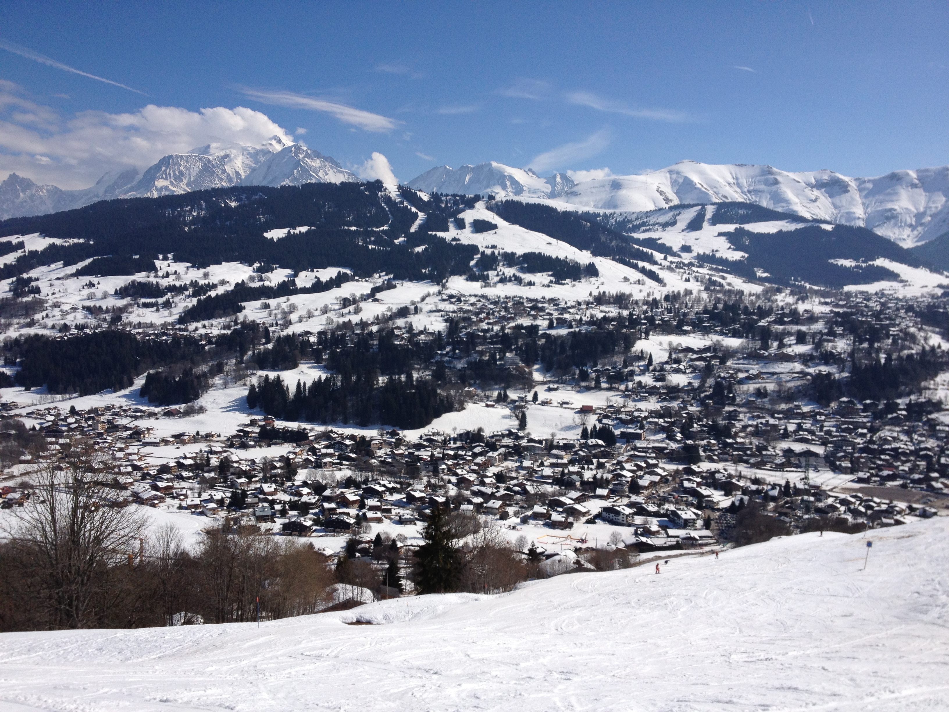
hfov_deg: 52.6
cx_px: 474
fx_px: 960
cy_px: 356
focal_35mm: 35
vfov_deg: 40.7
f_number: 2.4
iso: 64
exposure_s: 1/4255
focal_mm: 4.28
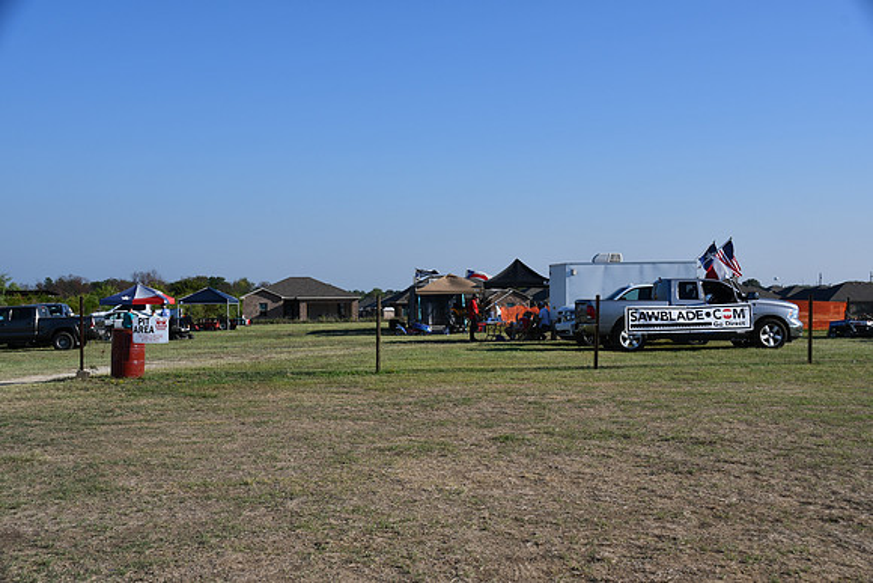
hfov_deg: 41.1
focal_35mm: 48
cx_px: 436
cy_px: 292
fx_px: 1164
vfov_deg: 28.1
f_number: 9
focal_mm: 32
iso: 100
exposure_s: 1/320
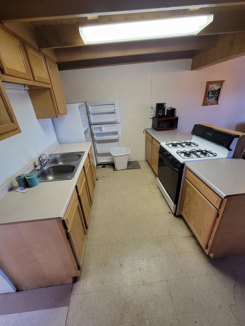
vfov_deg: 106.2
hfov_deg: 89.9
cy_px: 163
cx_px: 122
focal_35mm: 13
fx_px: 123
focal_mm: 2.2
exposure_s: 1/60
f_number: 2.2
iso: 400
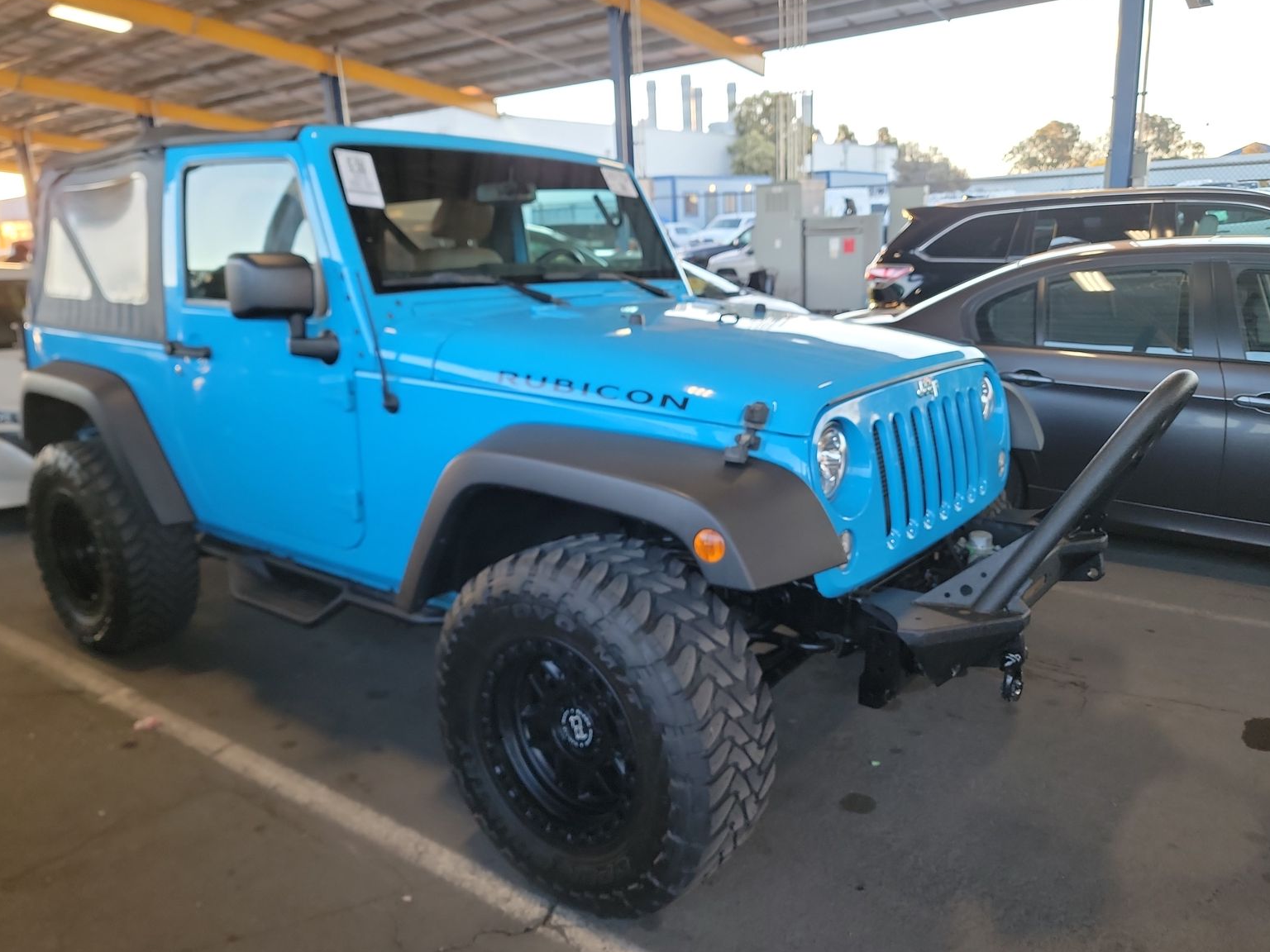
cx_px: 619
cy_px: 464
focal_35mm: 25
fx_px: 917
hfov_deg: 69.4
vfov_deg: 54.9
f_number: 1.8
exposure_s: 1/59
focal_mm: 6.7
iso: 288
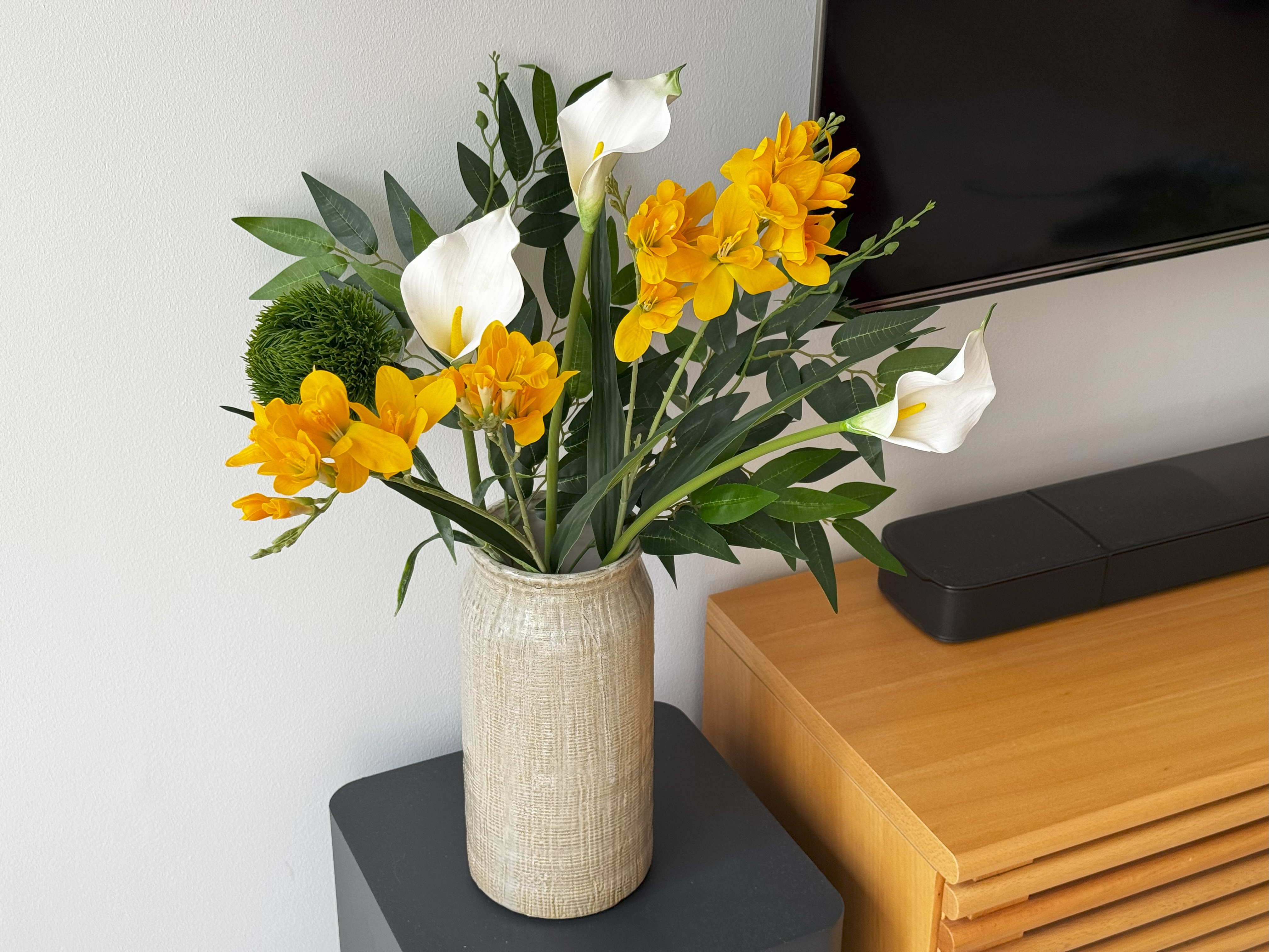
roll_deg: -0.1
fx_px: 1760
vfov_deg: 30.3
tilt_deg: -28.1
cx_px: 634
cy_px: 476
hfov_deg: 39.7
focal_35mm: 48
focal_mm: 6.76
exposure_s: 1/121
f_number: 1.78
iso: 80
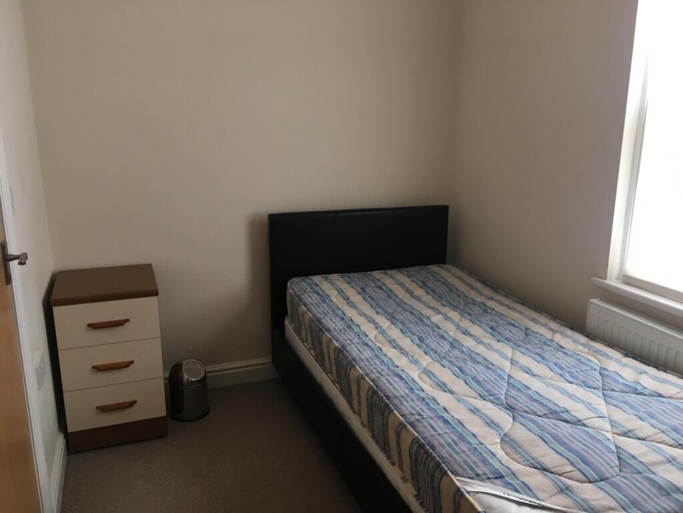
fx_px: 572
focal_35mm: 29
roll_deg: -0.1
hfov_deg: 61.7
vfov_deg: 48.2
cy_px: 256
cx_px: 342
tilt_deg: -15.1
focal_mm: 4.15
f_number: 2.2
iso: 50
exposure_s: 1/33
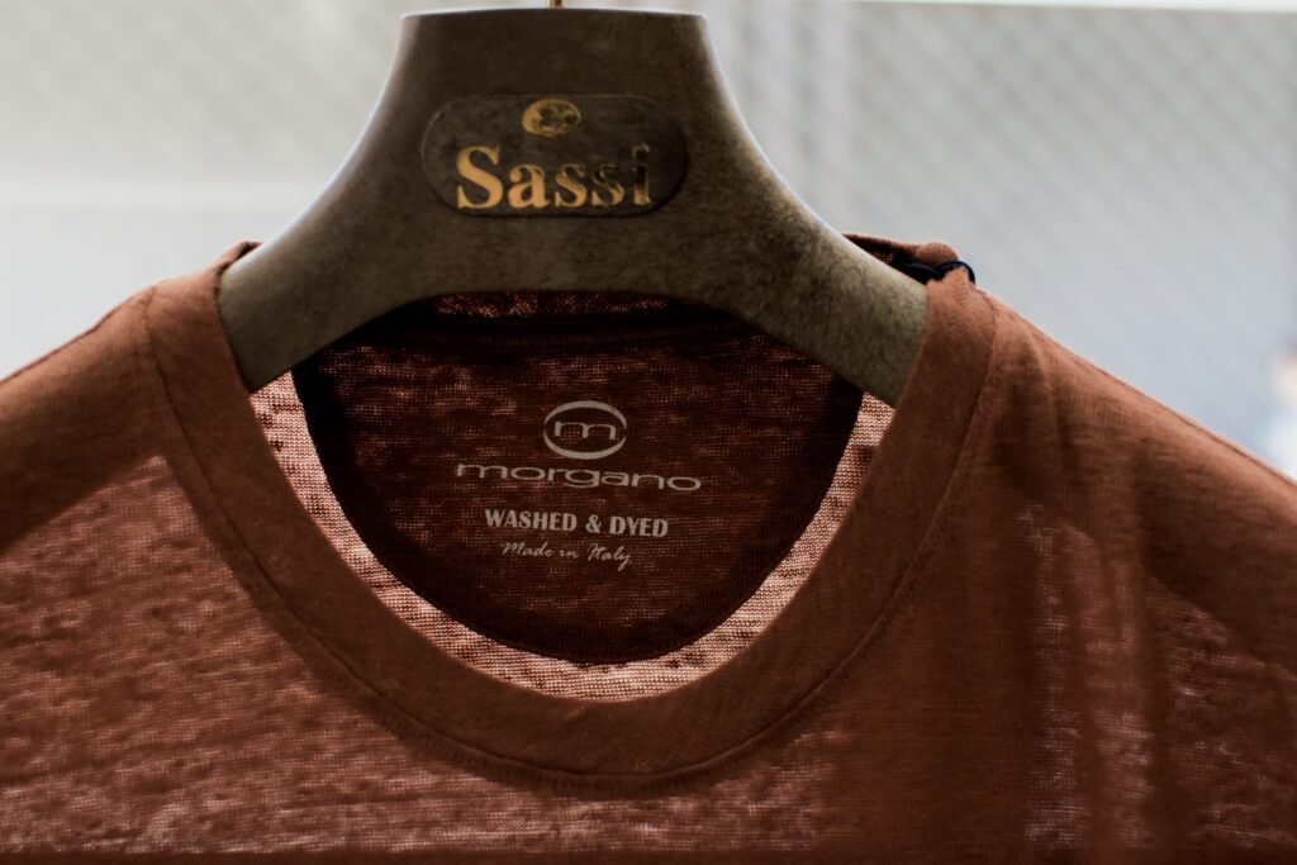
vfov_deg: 25.8
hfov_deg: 37.8
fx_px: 1892
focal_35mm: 52
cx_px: 648
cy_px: 432
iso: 6400
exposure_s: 1/800
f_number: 3.2
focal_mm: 35
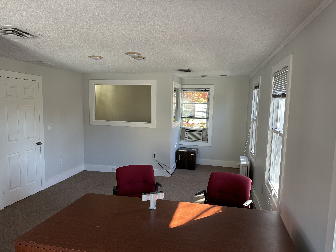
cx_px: 165
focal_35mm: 25
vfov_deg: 54.9
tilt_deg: -6.4
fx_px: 243
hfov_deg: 69.4
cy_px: 131
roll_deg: -1.7
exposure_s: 1/120
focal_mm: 6.86
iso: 80
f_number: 1.78
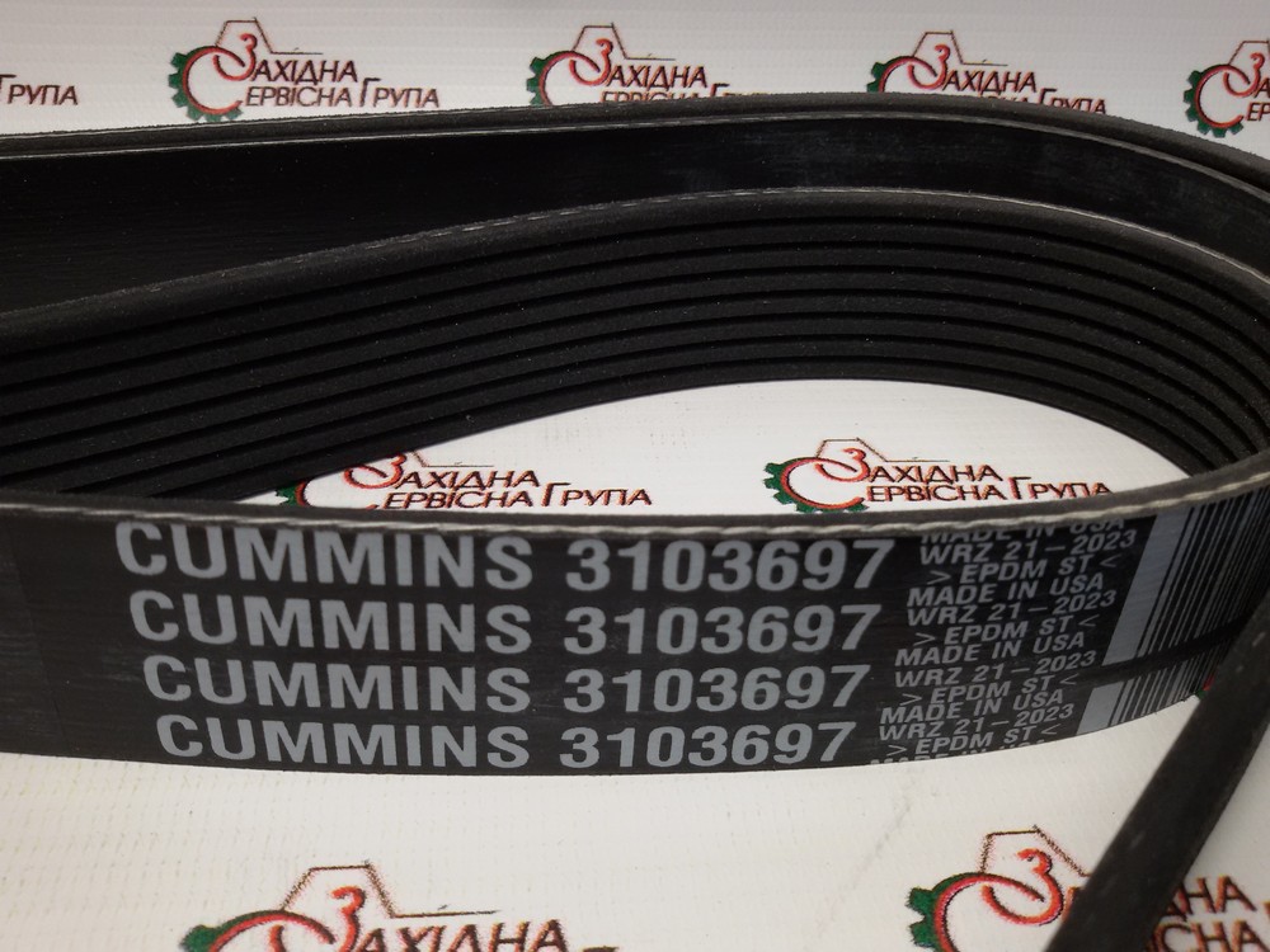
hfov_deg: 58.4
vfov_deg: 45.4
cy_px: 476
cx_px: 635
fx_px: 1137
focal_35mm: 31
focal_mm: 2.93
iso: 40
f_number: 2.4
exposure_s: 1/50
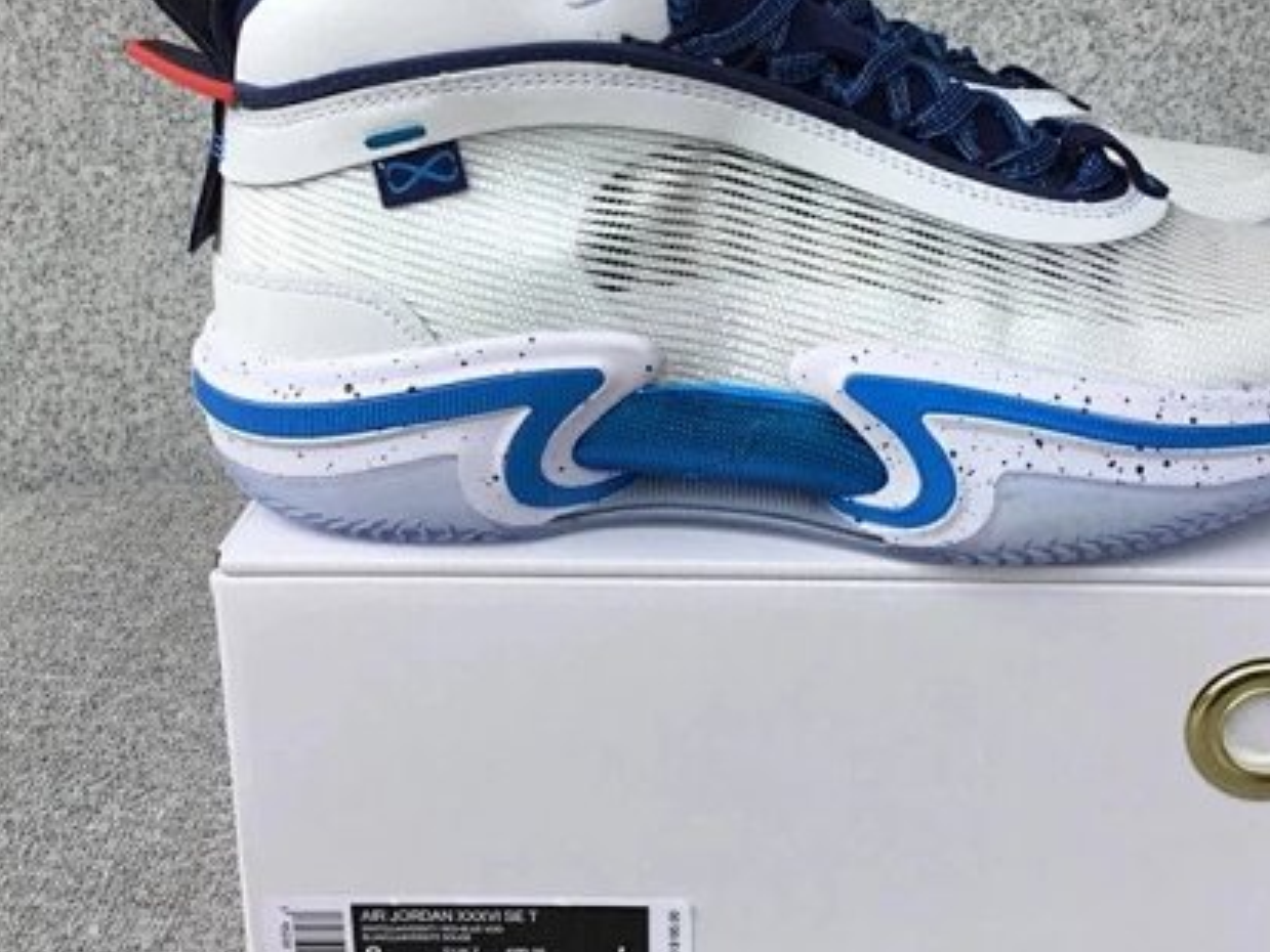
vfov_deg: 30.2
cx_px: 781
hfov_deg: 39.4
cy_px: 365
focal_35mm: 48
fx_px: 1762
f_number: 2.4
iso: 25
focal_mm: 3.3
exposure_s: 1/191
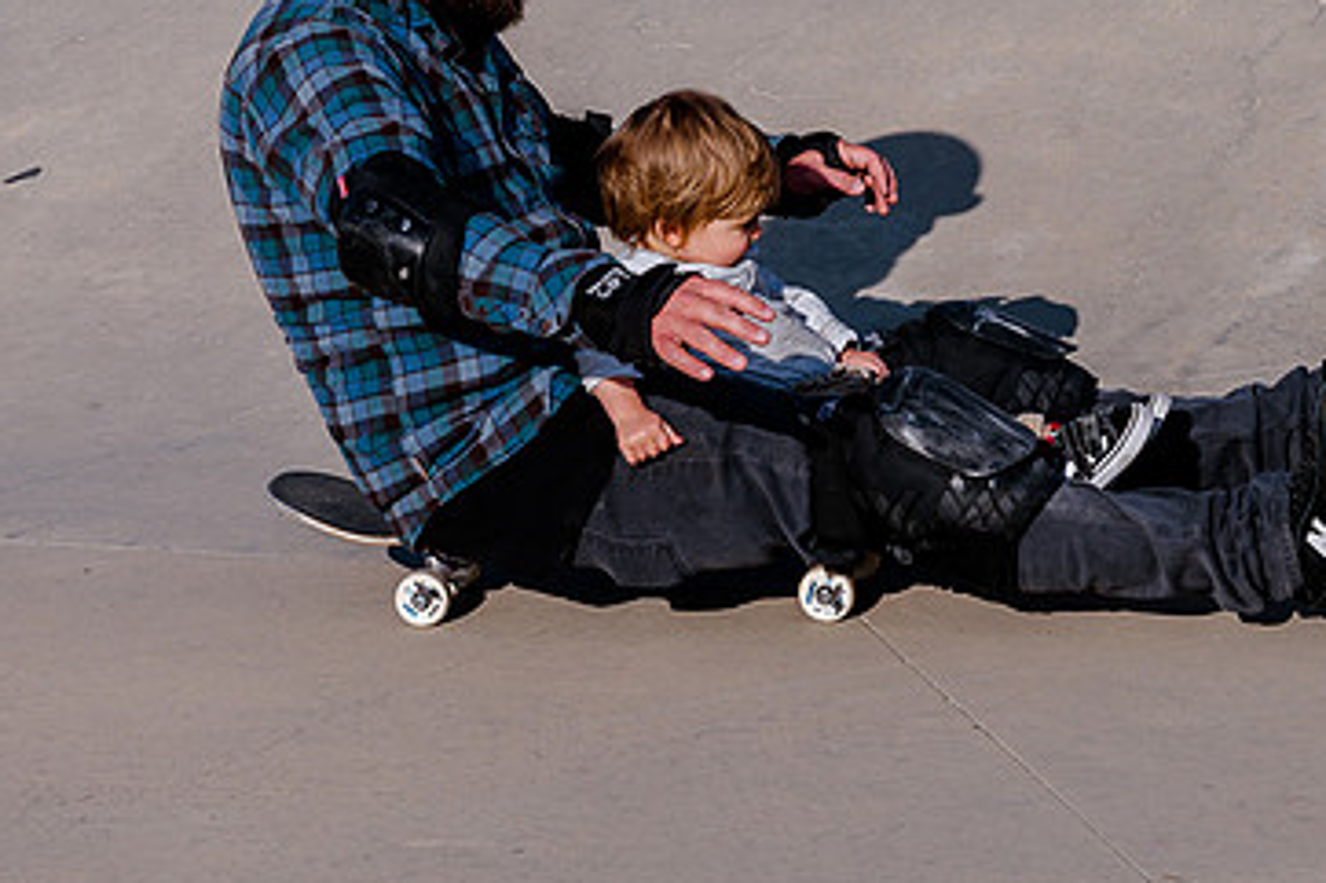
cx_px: 443
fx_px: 5890
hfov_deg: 12.8
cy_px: 219
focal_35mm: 160
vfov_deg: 8.6
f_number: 10
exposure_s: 1/640
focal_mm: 75
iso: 200
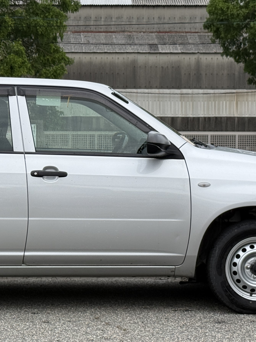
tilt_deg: -1.3
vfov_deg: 18.2
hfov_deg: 13.6
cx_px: 40
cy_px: 164
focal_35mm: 108
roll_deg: -0.3
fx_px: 1065
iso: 64
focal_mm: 6.76
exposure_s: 1/2865
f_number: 1.78
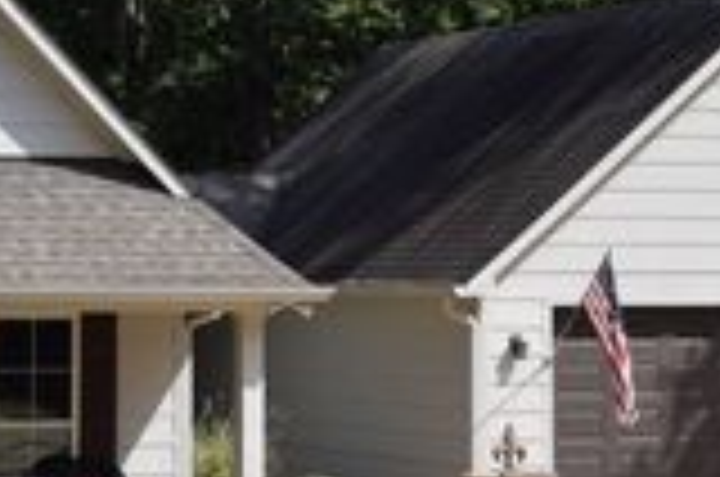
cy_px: 110
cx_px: 243
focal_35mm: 146
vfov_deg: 9.4
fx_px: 2905
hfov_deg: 14.1
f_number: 10
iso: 200
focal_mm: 31
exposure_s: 1/400
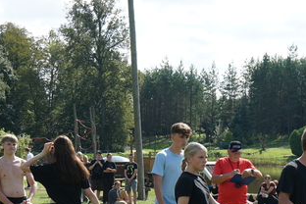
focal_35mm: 90
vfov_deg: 14.9
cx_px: 134
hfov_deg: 22.6
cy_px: 204
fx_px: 765
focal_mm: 34
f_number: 11
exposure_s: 1/100
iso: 100
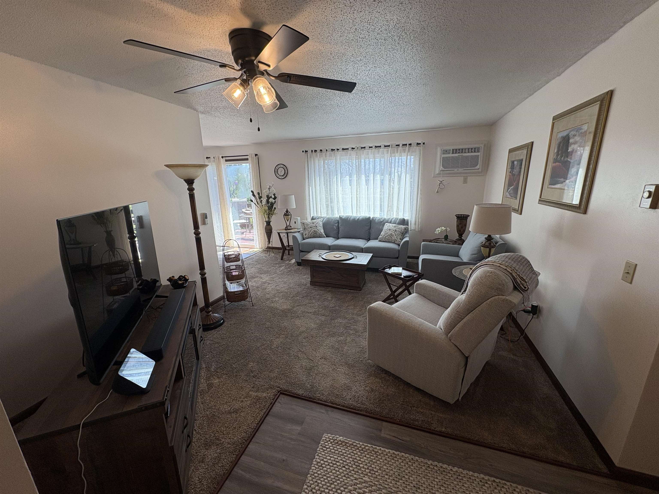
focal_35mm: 14
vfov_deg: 85.7
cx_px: 330
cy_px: 247
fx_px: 267
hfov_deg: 102.1
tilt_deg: -13.6
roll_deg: +1.2
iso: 64
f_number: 2.2
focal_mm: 2.22
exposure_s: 1/141
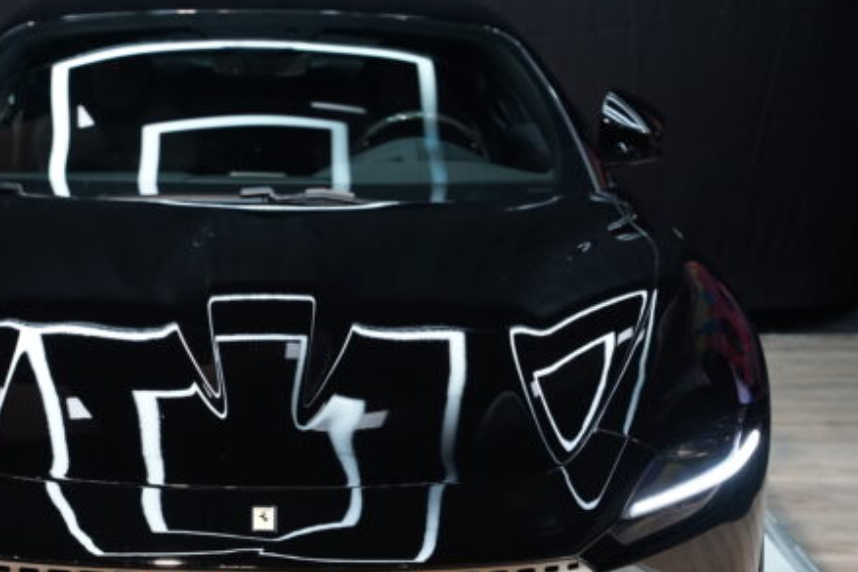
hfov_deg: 18.2
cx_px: 262
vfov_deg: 12.2
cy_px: 398
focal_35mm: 112
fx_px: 2674
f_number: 2.8
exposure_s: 1/60
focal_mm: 64.1
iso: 1000
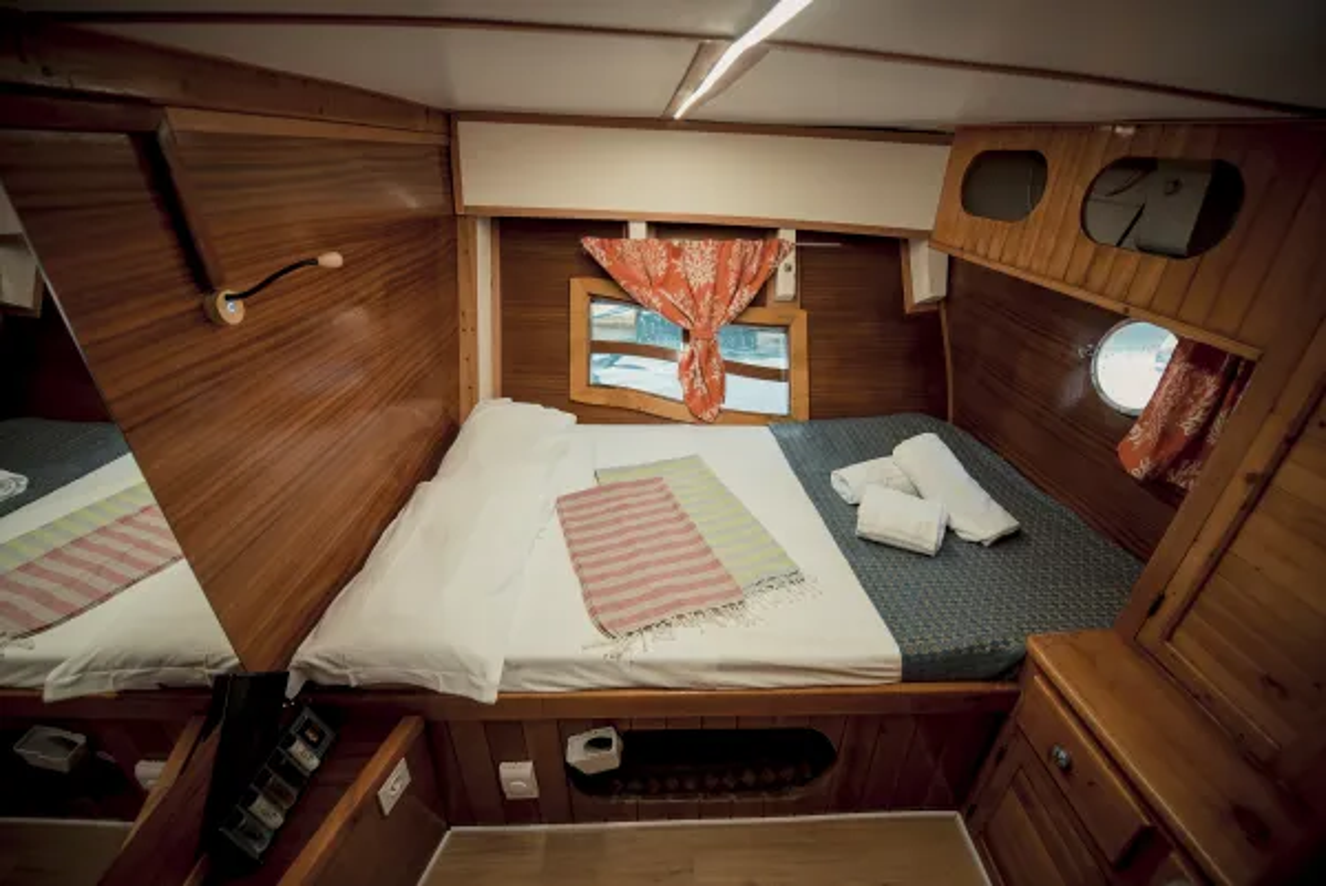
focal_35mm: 14
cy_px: 443
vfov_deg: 81.3
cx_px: 663
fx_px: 516
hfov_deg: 104.2
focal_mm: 14
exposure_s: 1/100
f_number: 2.8
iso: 640
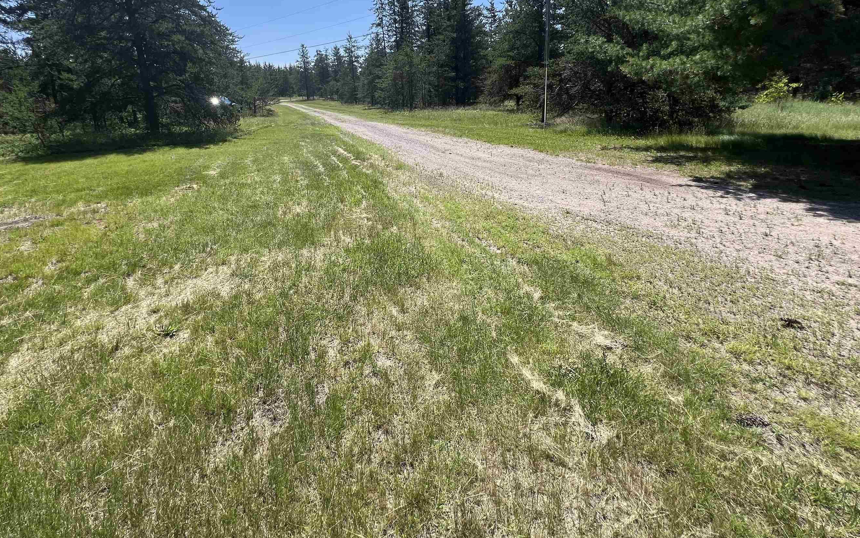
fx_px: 375
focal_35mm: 16
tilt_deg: -10.7
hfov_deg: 97.8
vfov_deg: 69.5
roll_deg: +1.4
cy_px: 186
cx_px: 419
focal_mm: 1.57
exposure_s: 1/1074
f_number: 1.8
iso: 32
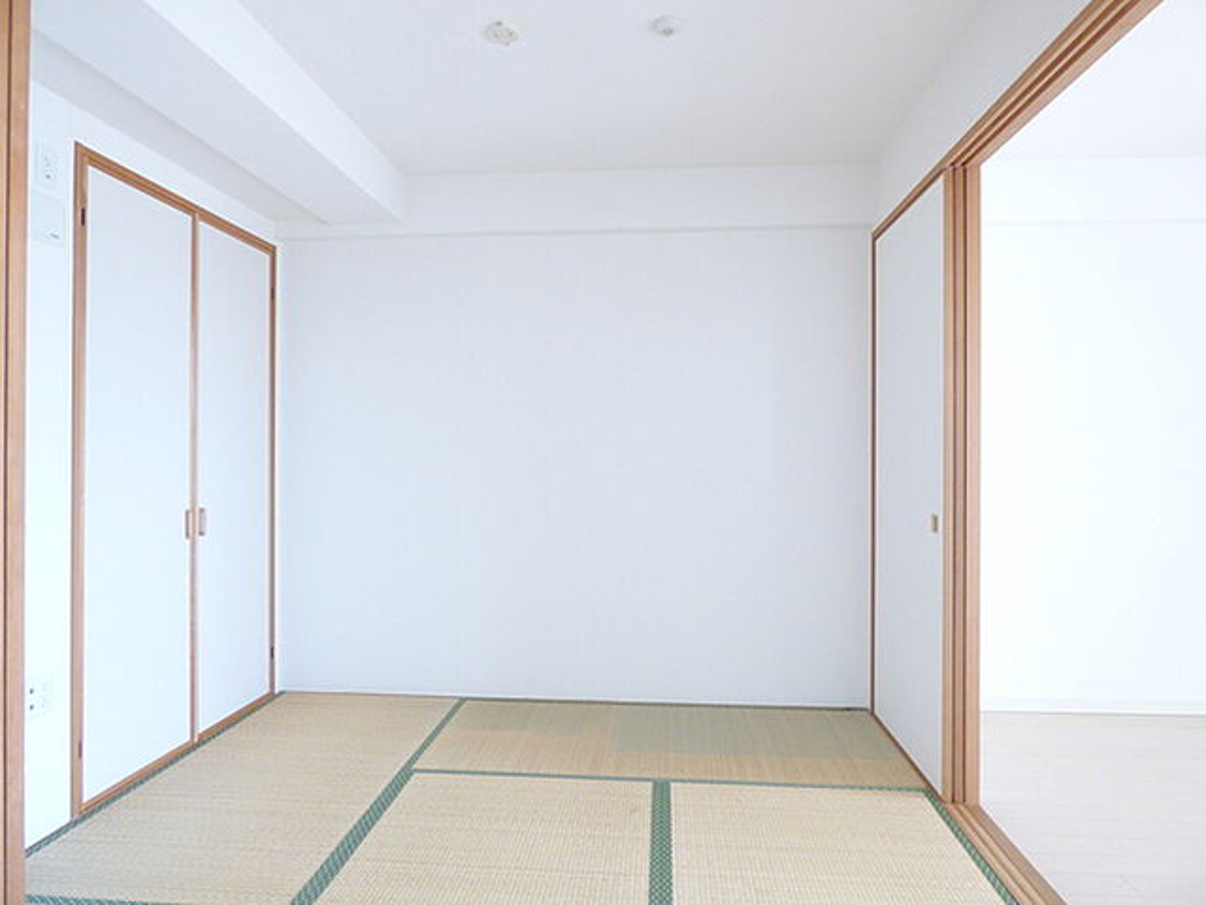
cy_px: 452
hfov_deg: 81.7
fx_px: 697
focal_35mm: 20
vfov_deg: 66.0
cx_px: 603
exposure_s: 1/40
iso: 400
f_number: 2.8
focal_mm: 3.58
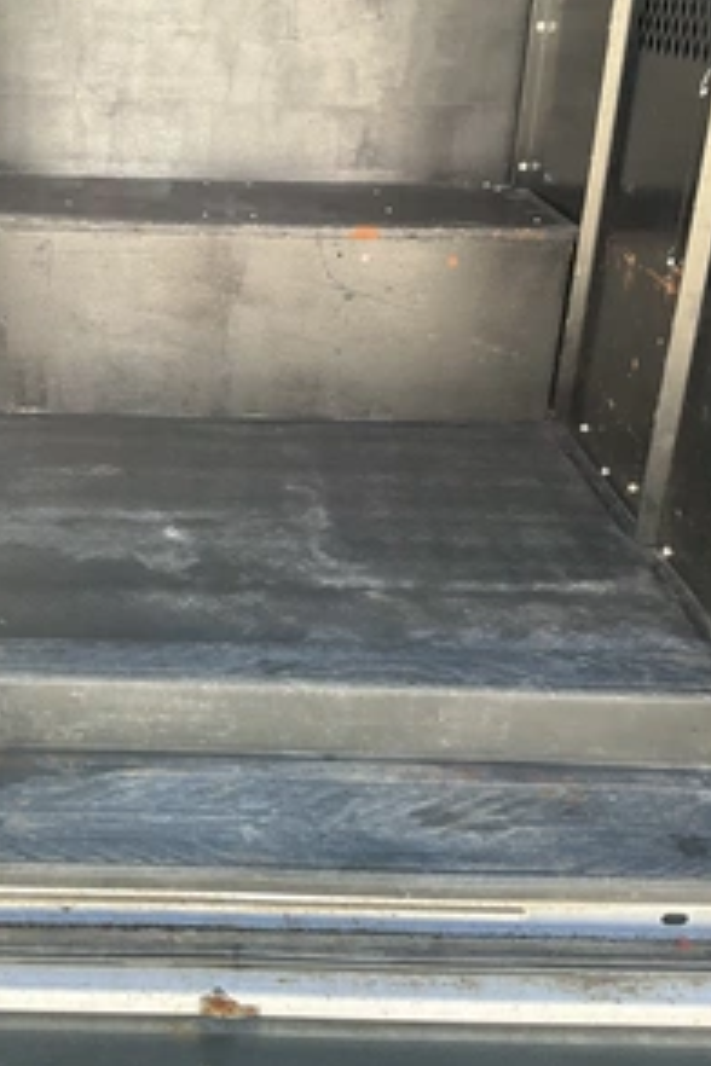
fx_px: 1215
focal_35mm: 41
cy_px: 529
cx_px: 210
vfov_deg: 47.4
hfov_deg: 32.2
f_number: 1.8
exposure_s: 1/122
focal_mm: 3
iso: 32
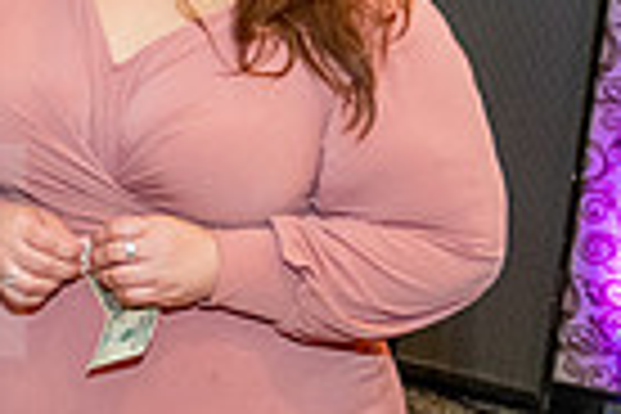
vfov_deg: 12.6
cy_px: 250
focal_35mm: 109
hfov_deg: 16.7
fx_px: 1880
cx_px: -356
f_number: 2.8
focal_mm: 26
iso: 2500
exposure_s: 1/200
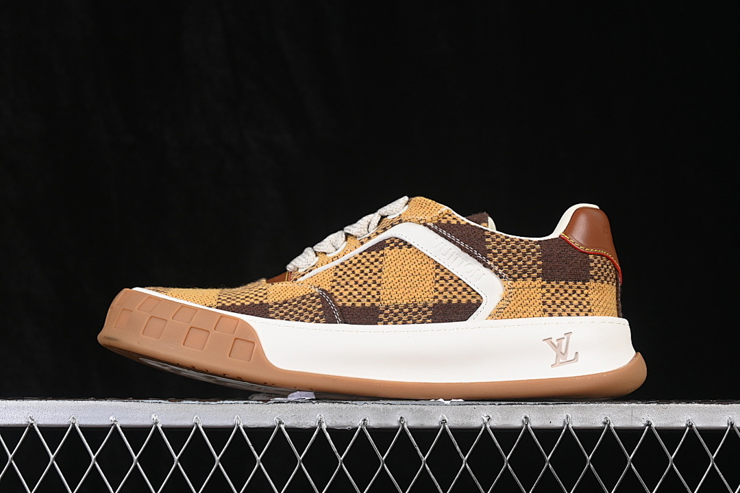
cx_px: 370
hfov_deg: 27.0
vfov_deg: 18.2
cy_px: 246
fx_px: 1542
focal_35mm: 75
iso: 160
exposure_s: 1/80
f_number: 7.1
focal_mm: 50
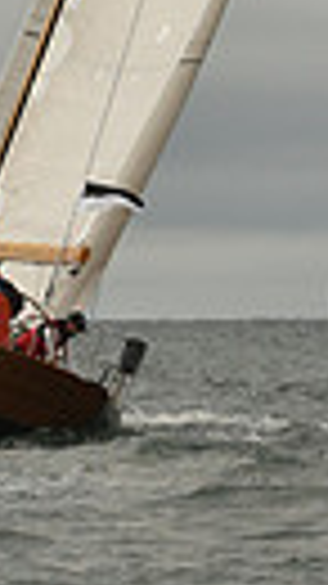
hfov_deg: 2.2
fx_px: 8685
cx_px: 164
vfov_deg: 3.8
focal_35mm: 561
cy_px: -522
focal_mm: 120
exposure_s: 1/800
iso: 320
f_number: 11
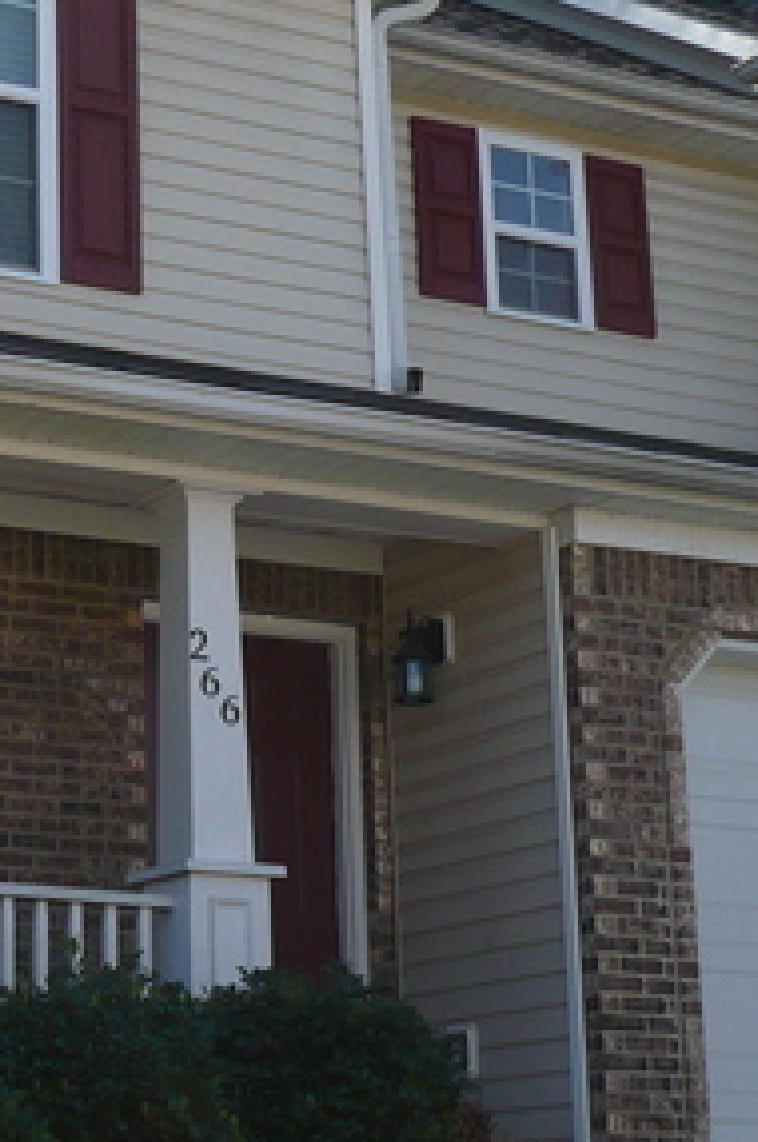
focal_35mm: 85
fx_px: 2691
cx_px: -114
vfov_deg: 23.9
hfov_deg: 15.5
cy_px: 439
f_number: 2.8
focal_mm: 5.8
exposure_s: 1/800
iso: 100
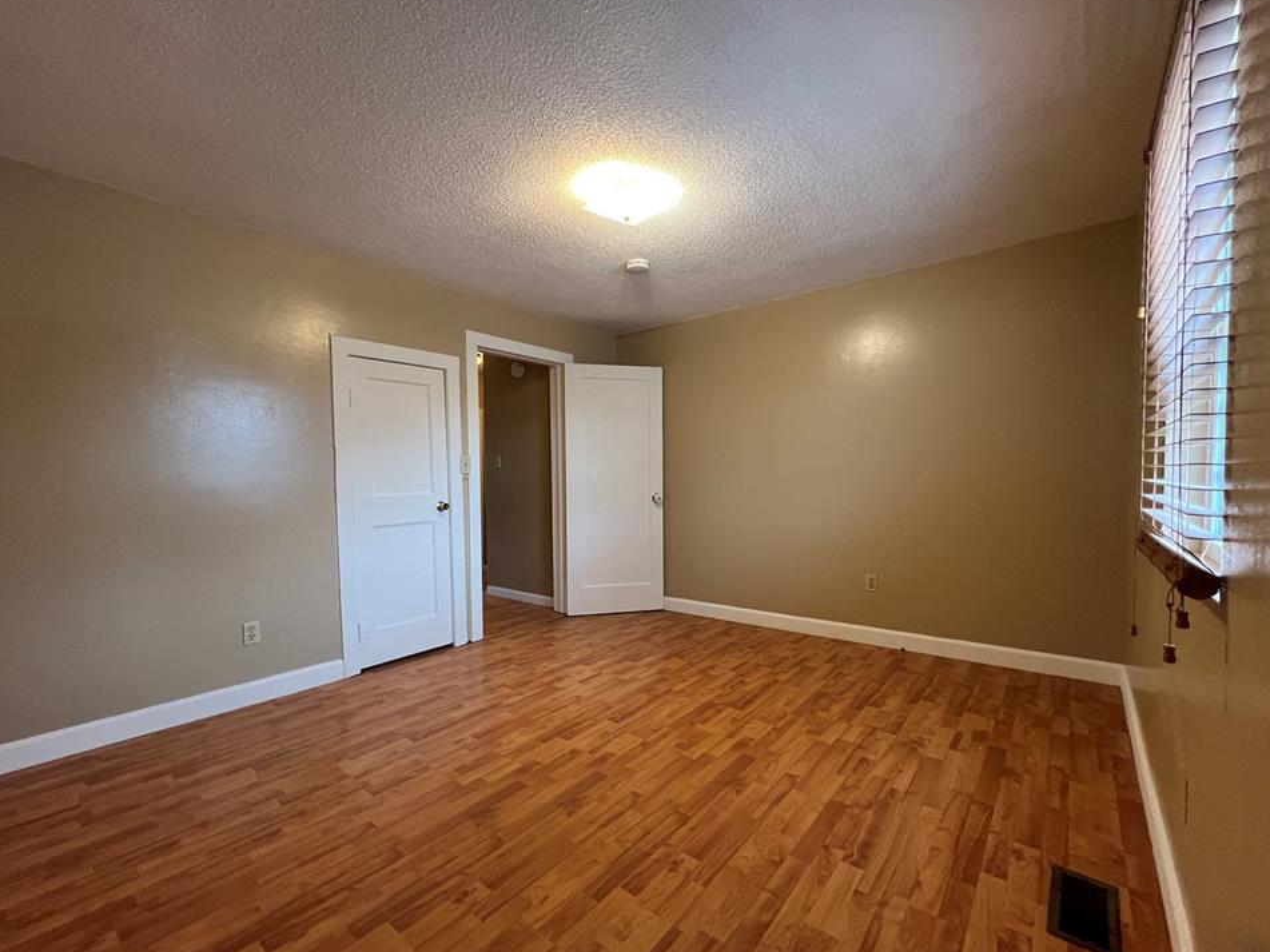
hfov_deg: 102.1
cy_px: 493
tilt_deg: -2.6
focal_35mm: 14
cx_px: 640
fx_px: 514
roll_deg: +0.2
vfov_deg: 85.6
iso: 250
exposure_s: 1/60
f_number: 1.8
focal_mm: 1.57
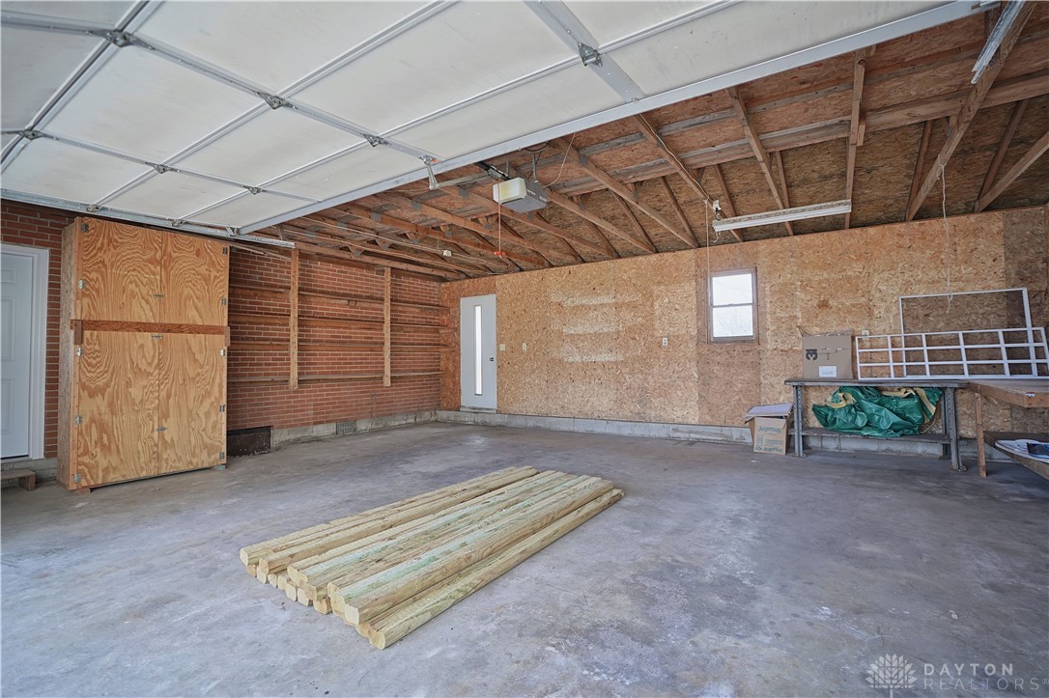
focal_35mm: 16
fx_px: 466
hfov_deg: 96.8
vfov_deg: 73.7
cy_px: 349
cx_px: 524
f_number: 2.8
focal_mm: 16
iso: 400
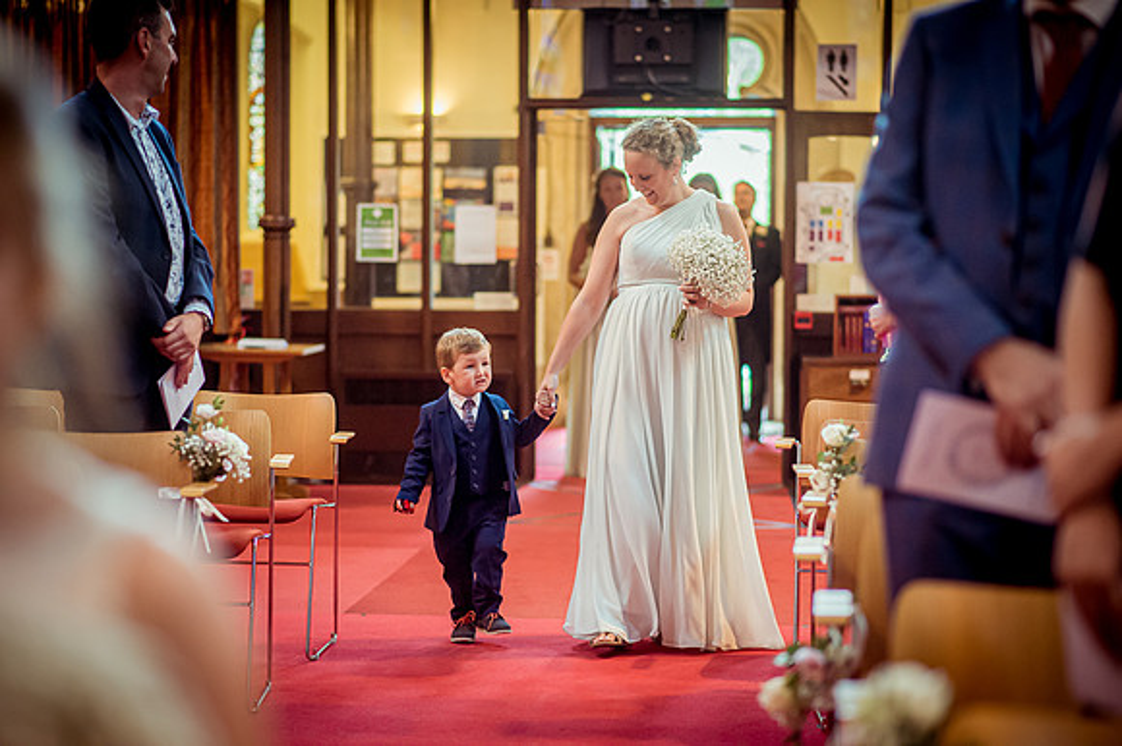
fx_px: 2648
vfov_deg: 16.1
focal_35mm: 85
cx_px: 561
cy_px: 373
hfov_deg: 23.9
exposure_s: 1/500
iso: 5600
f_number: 2.2
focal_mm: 85
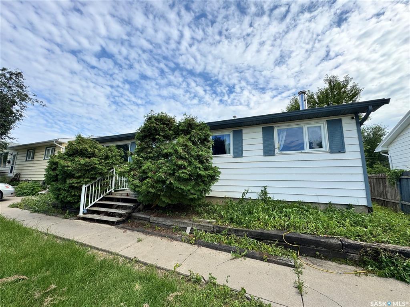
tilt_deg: +8.9
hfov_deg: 102.1
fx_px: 166
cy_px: 154
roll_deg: -1.1
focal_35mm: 14
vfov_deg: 85.7
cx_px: 205
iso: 40
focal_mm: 2.22
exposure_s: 1/1256
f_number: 2.2
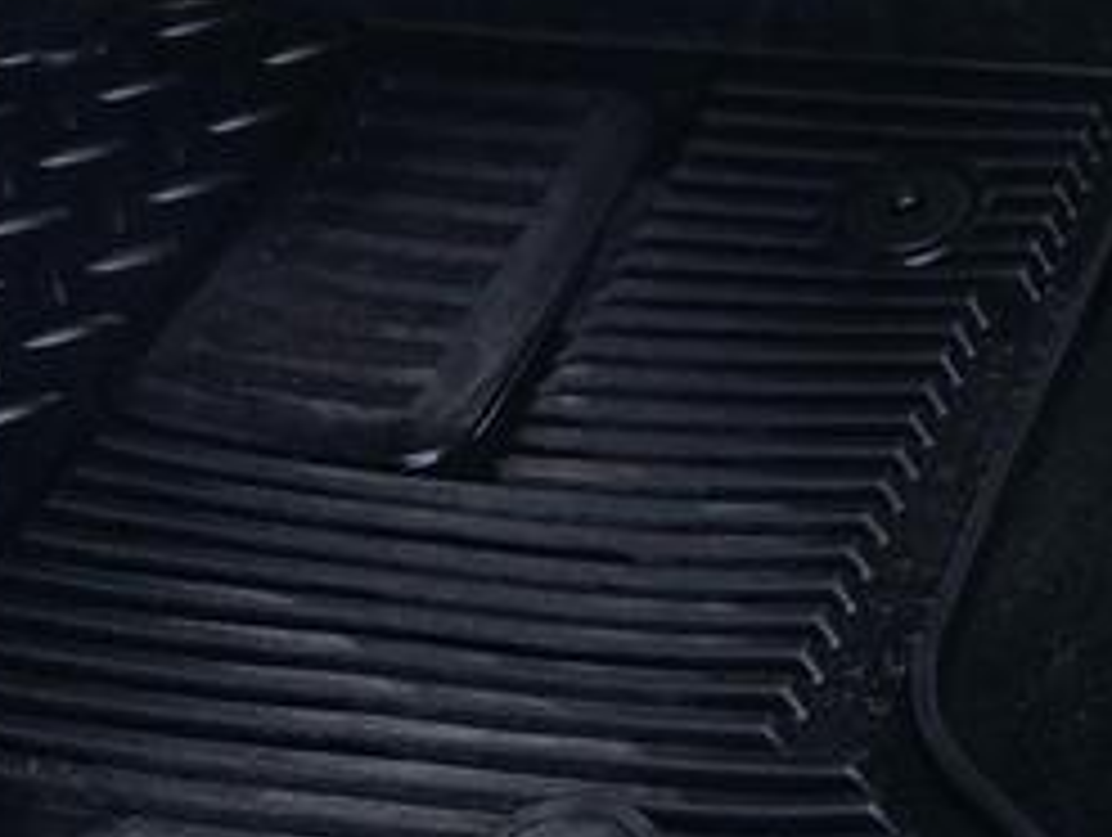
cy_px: -1062
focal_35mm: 119
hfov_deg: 15.0
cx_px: 1805
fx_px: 3828
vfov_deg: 10.9
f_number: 1.7
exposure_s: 1/180
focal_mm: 6.3
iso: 32
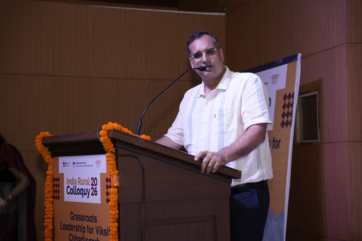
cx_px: 181
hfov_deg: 28.8
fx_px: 704
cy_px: 120
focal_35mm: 70
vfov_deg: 19.5
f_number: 3.5
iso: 400
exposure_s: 1/100
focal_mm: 70
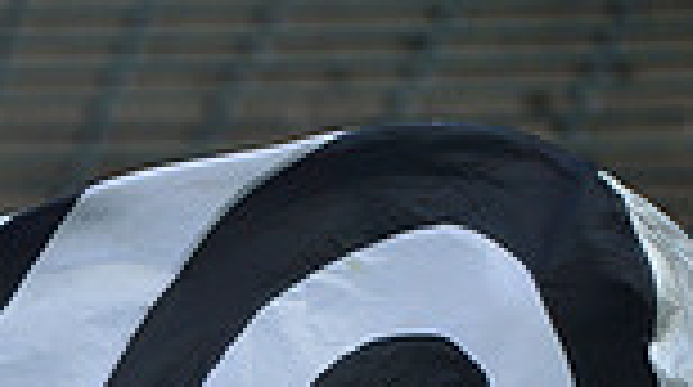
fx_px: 11813
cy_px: 958
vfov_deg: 1.9
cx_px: 25
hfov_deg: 3.4
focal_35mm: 644
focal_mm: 210
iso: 400
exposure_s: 1/2000
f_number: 5.6
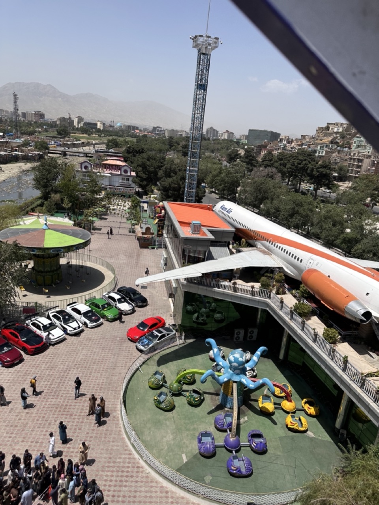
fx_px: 350
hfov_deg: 56.8
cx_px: 190
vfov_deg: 71.6
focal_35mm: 24
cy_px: 252
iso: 80
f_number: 1.78
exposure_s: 1/5525
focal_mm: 6.86
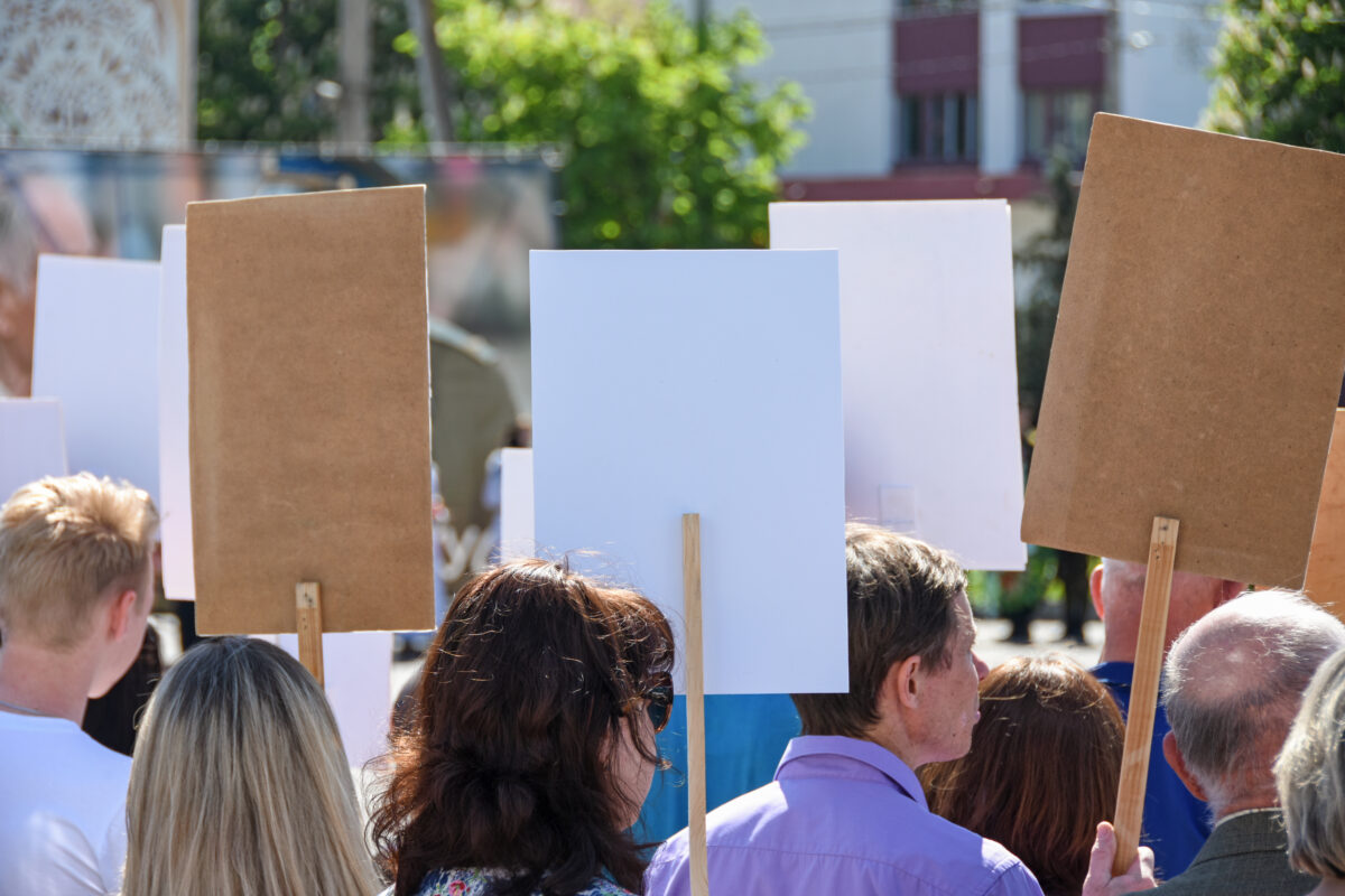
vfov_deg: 9.6
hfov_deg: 14.4
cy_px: 448
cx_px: 672
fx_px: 5324
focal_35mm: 142
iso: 200
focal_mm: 95
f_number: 5.6
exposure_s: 1/500
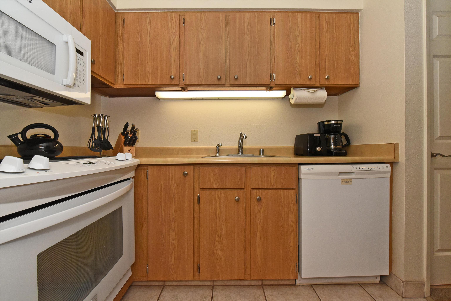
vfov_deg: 81.2
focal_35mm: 14
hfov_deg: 104.2
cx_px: 226
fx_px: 175
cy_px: 150
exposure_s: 1/60
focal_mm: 14
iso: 2800
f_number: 16
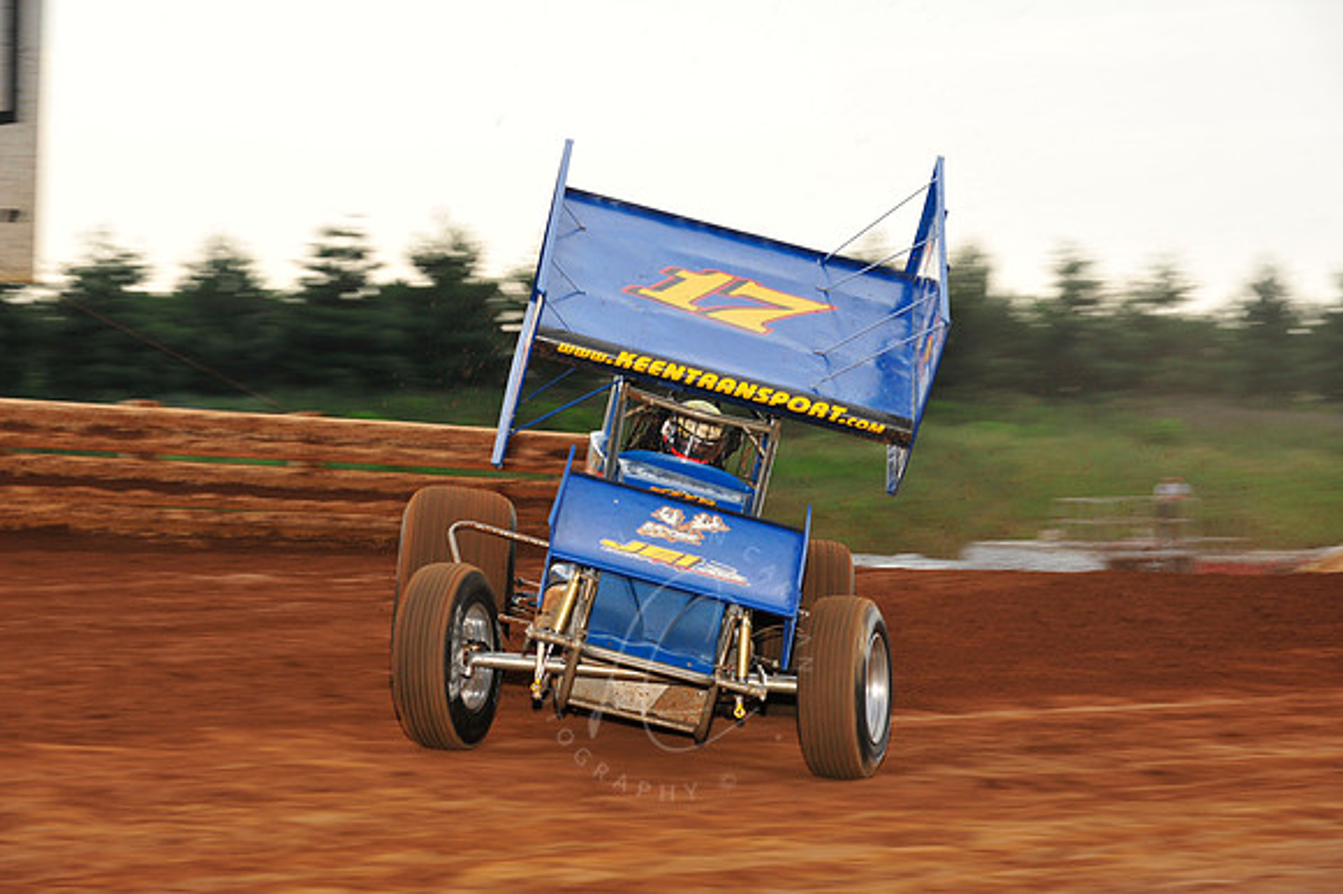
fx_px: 4176
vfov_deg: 12.2
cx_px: 672
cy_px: 447
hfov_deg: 18.3
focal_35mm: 112
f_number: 8
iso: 640
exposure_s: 1/320
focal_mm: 112
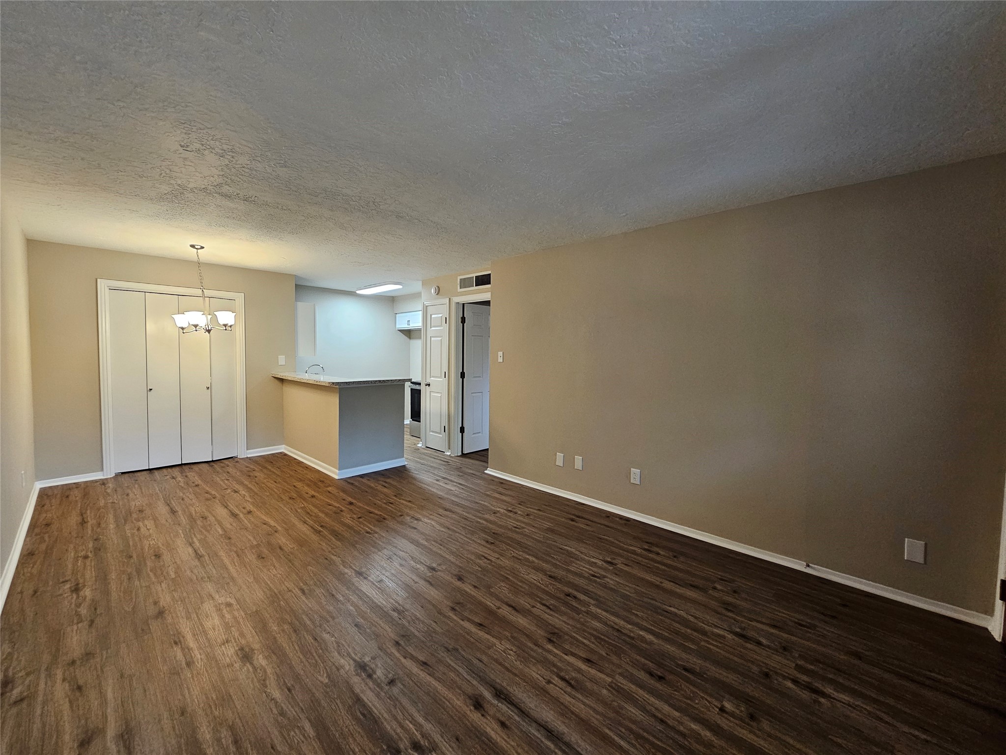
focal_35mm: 13
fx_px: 378
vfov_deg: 89.9
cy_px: 378
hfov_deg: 106.2
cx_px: 503
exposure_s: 1/60
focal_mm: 2.2
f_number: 2.2
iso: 200
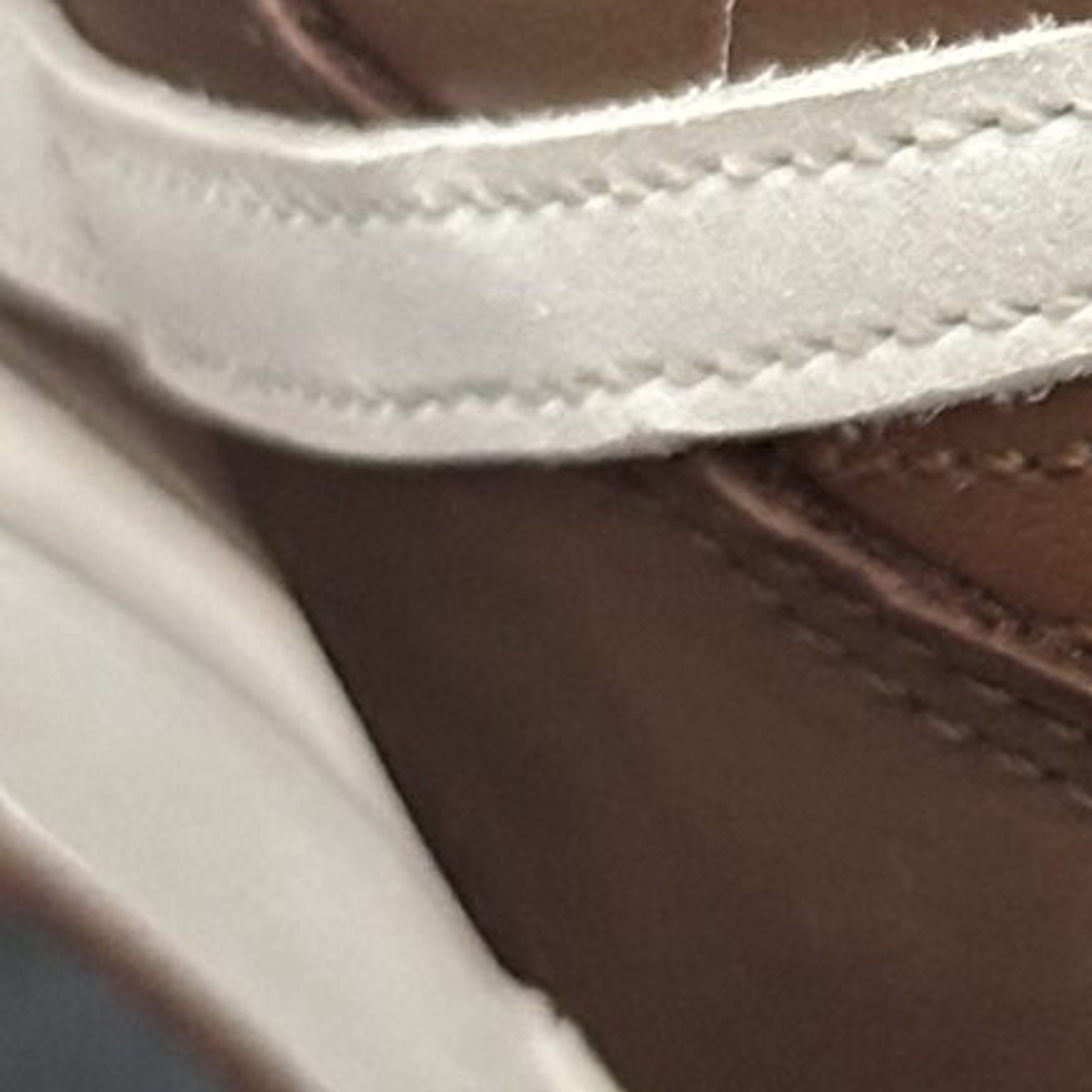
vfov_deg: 7.0
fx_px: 8887
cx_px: 2304
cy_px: 774
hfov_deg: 6.8
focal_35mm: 249
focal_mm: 6.86
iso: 500
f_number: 1.78
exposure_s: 1/33
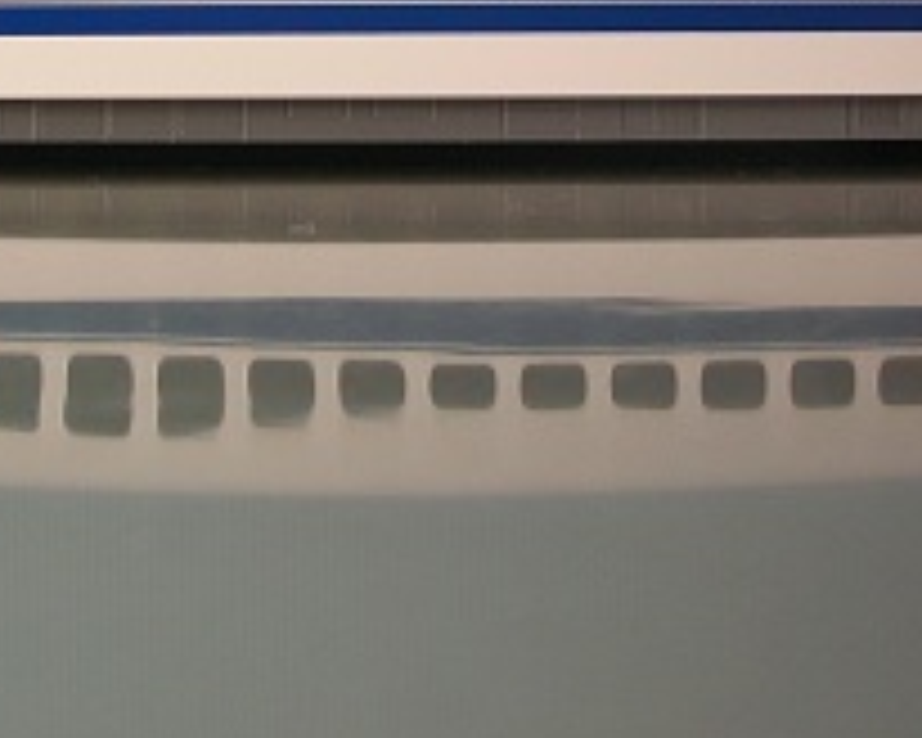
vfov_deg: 18.6
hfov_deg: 23.8
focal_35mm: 80
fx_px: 2183
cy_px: -9
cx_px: 436
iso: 50
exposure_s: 1/14.1
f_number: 2.8
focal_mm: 5.8
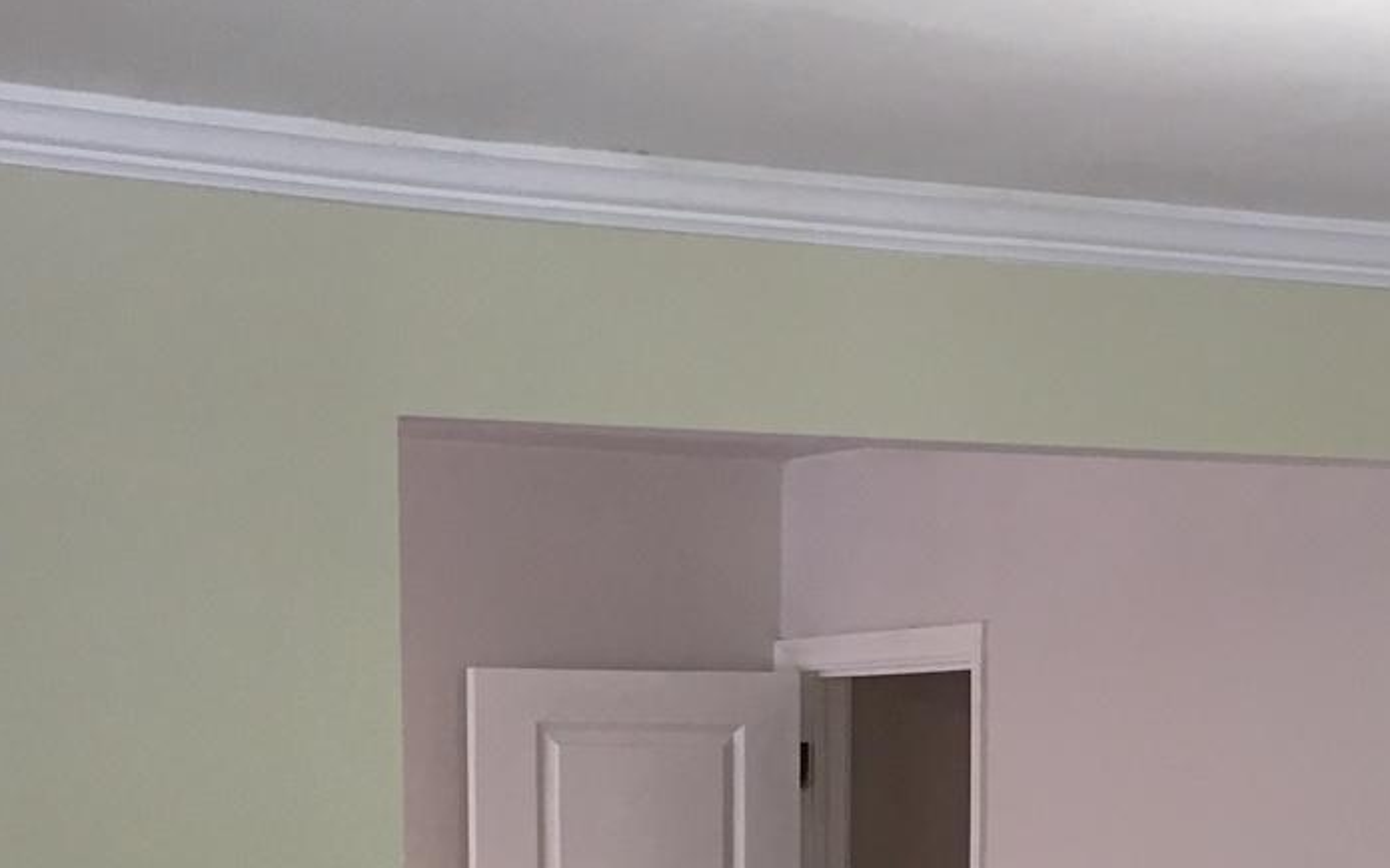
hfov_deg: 23.3
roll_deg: +0.6
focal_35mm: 89
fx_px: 3371
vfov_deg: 13.8
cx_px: 793
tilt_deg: -7.8
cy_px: 1307
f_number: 2.2
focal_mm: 4.15
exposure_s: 1/30
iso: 64
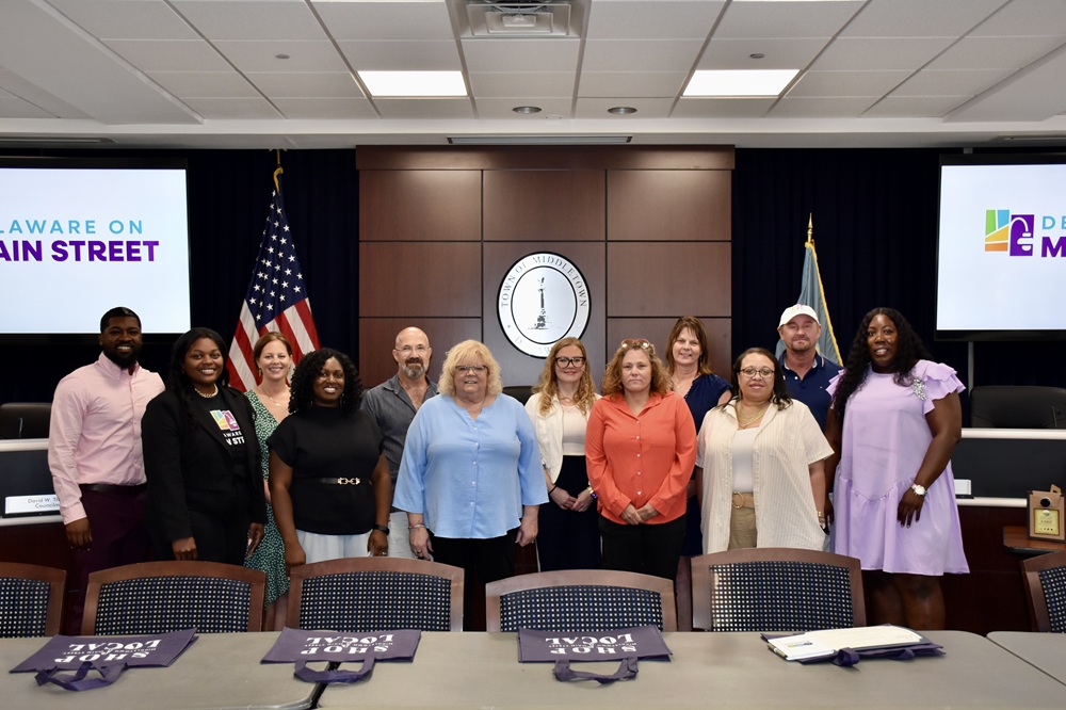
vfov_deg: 36.8
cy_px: 355
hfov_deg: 53.1
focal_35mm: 36
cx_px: 533
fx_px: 1066
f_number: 5
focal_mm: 24
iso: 800
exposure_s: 1/100
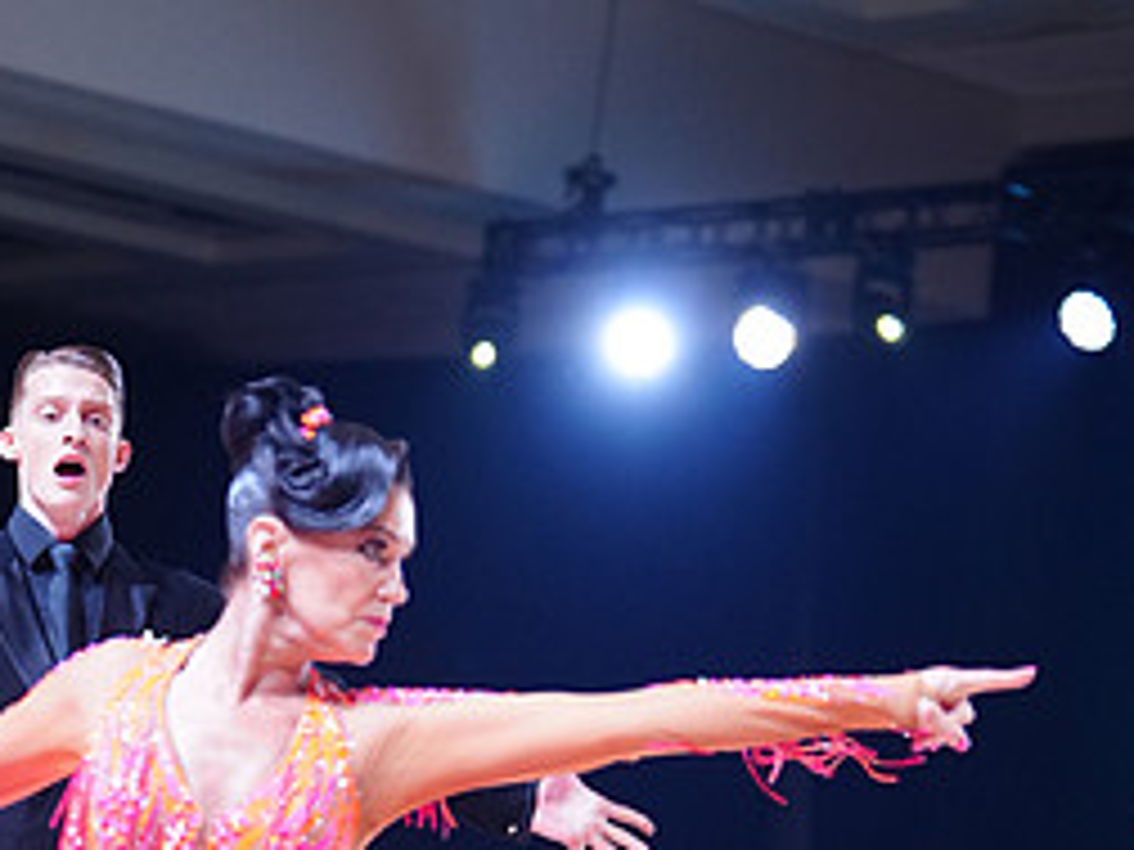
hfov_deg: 12.7
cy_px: 1016
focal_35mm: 155
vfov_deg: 9.4
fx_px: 5078
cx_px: 308
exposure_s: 1/500
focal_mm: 70
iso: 1250
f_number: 2.8
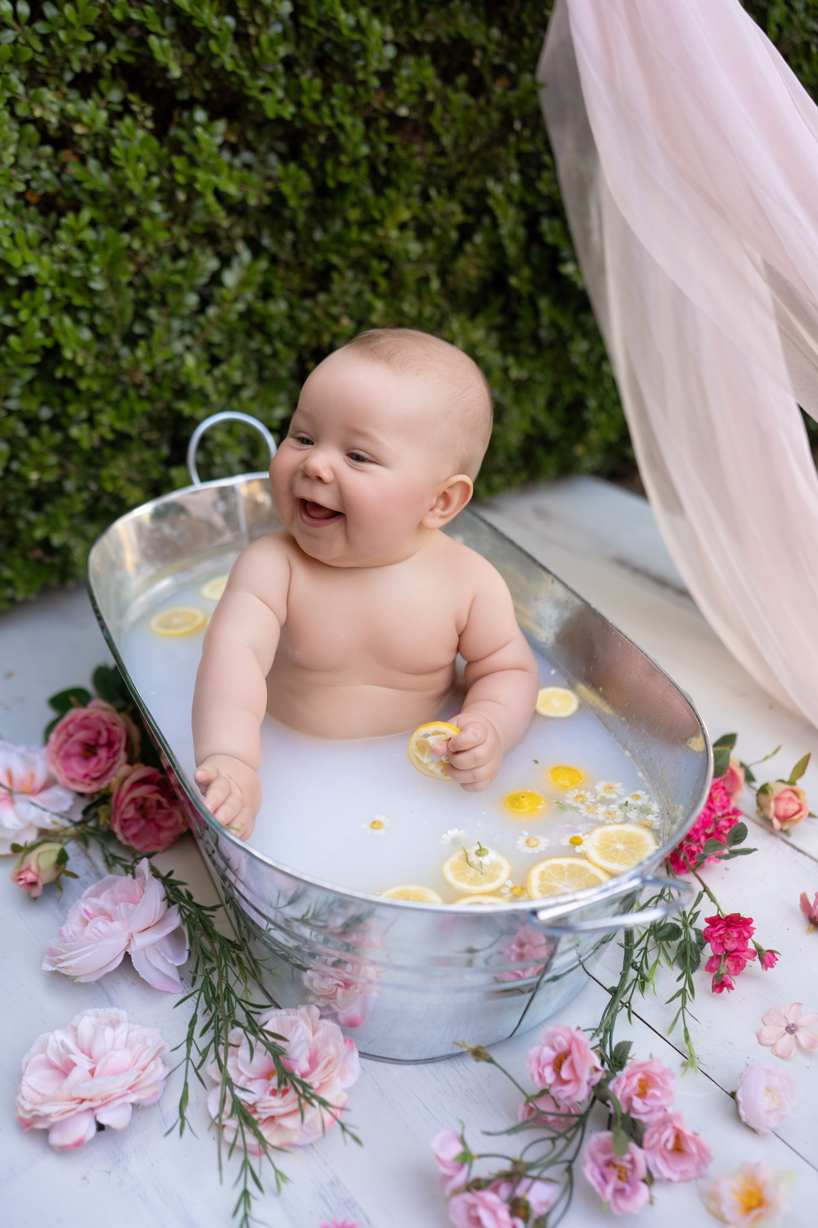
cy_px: 614
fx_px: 1193
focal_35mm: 35
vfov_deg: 54.4
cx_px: 409
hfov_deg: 37.9
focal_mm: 35
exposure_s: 1/250
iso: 100
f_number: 2.2
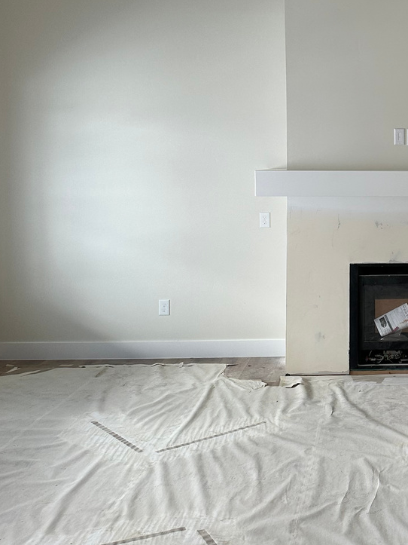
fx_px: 802
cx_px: 418
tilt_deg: -3.0
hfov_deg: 26.8
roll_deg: +0.1
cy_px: 196
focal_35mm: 51
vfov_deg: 37.2
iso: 125
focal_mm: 6.86
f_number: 1.78
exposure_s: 1/121
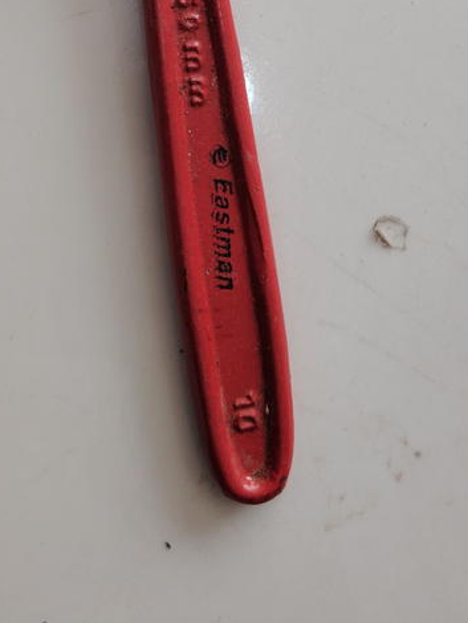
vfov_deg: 25.6
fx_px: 1225
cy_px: -123
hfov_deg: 21.6
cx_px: 247
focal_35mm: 68
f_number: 1.75
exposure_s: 1/100
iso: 92
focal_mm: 5.25
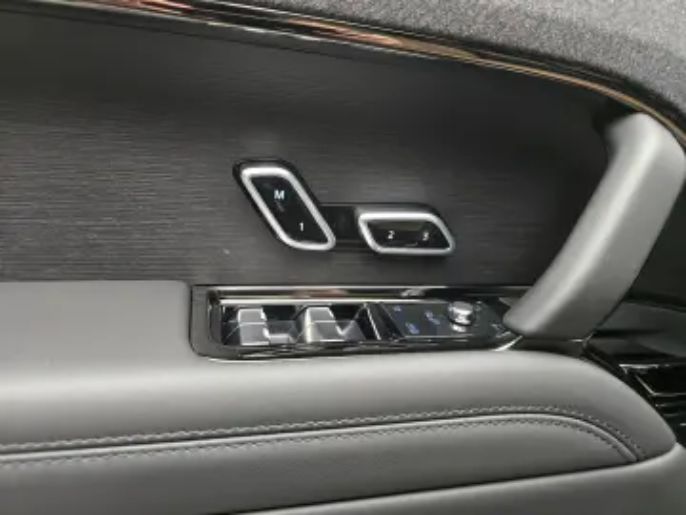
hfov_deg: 73.9
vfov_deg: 58.9
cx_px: 343
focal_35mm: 23
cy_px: 258
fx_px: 456
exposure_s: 1/100
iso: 800
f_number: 1.7
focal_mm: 6.3
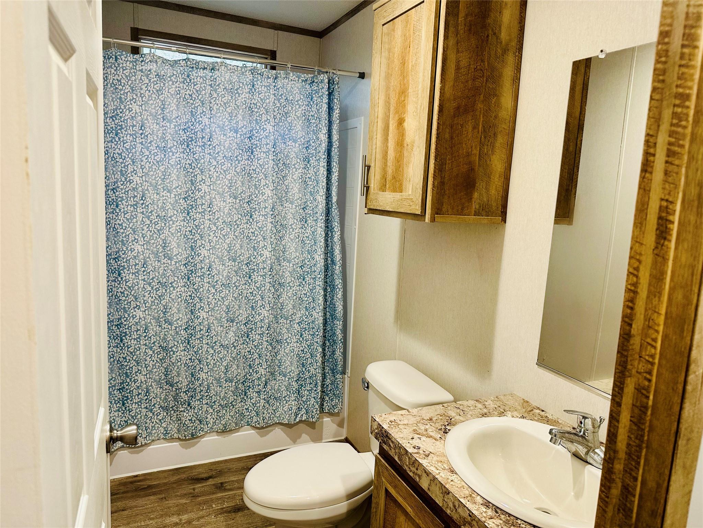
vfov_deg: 56.8
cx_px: 352
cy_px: 264
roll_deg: -3.6
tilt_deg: -8.6
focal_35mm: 24
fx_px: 487
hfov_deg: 71.6
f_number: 1.78
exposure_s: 1/60
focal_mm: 6.86
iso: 125
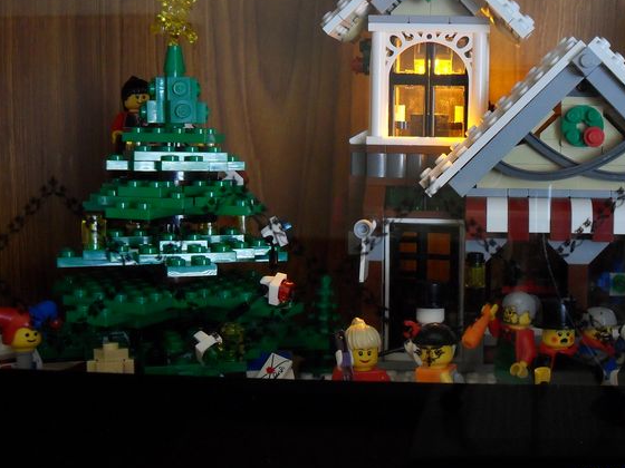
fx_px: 903
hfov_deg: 37.6
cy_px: 211
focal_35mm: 50
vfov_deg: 29.1
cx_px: 440
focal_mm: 6.2
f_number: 2.8
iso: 200
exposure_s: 1
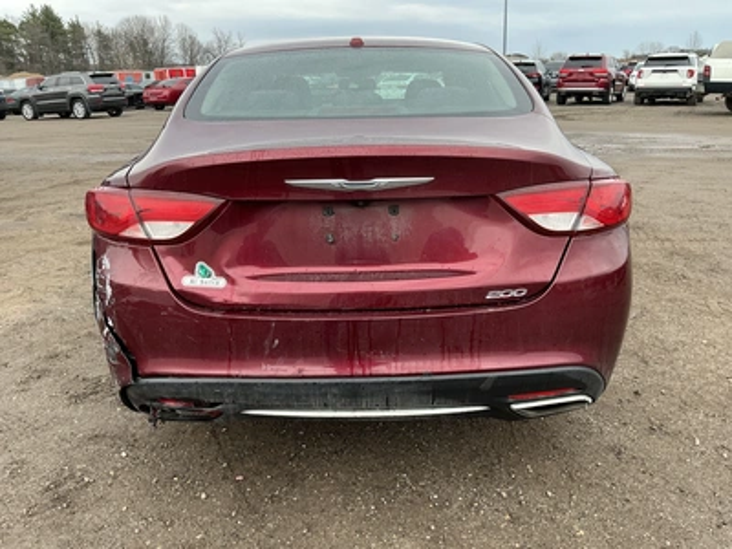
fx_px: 592
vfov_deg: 49.7
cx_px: 366
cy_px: 274
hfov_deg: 63.4
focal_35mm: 28
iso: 16
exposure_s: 1/122
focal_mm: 3
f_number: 1.8
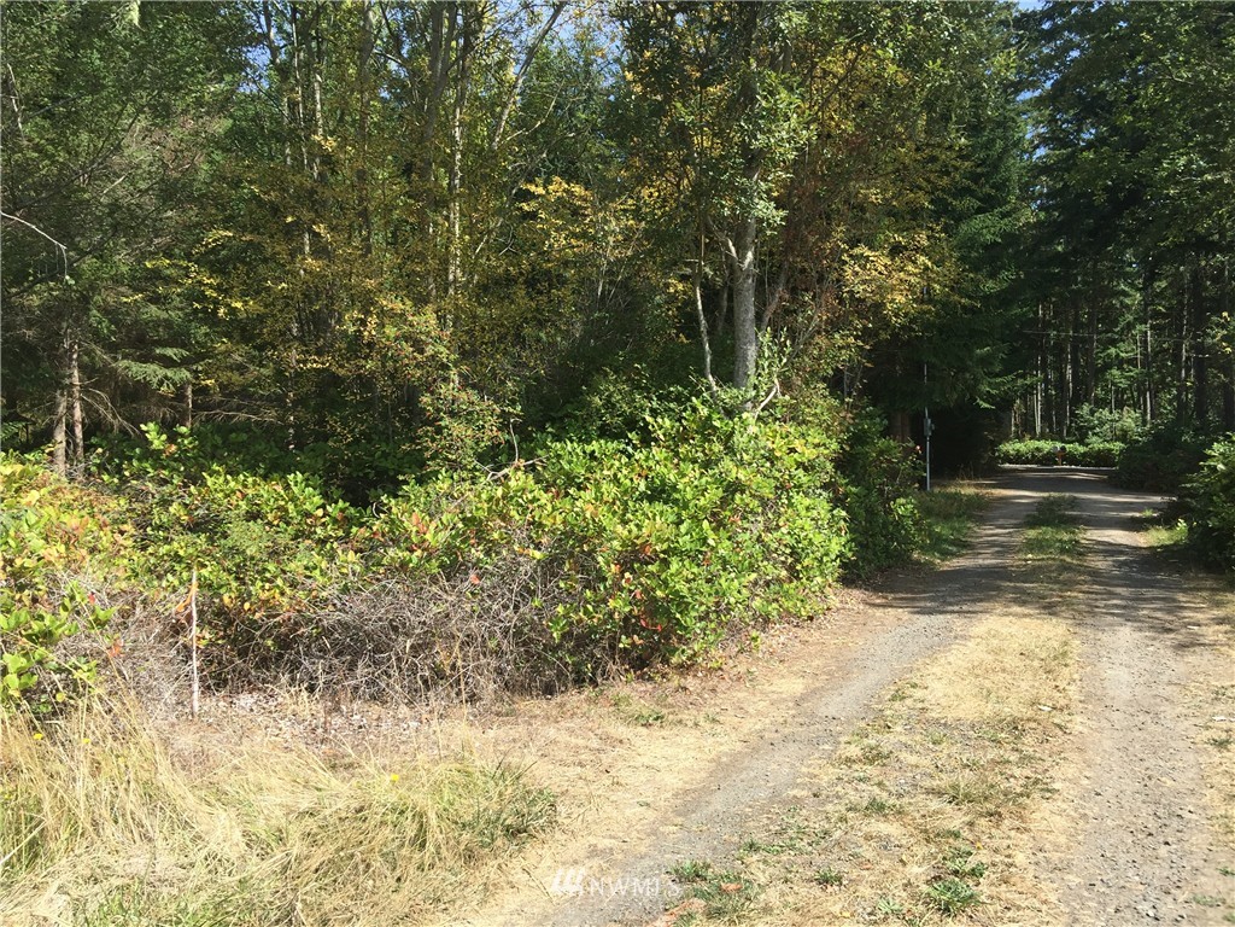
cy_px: 464
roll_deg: -1.2
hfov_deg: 61.7
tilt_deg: +0.6
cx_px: 618
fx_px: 1035
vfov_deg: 48.2
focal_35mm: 29
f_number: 2.2
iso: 32
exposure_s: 1/791
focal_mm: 4.15
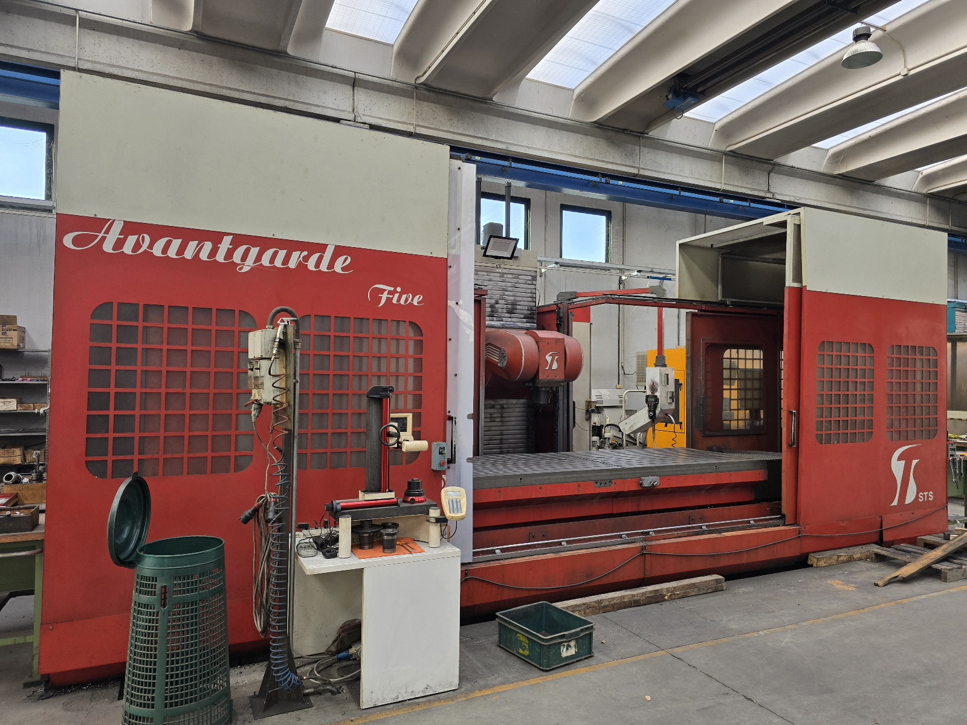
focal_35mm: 23
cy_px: 362
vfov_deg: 58.9
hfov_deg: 73.9
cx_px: 484
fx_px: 643
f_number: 1.7
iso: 80
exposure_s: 1/182
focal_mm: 6.3
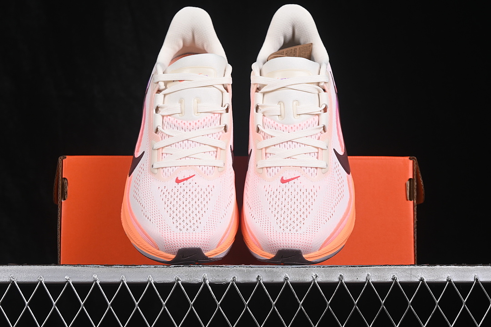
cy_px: 164
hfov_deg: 27.0
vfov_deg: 18.2
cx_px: 246
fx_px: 1023
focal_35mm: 75
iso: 160
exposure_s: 1/80
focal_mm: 50
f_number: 8
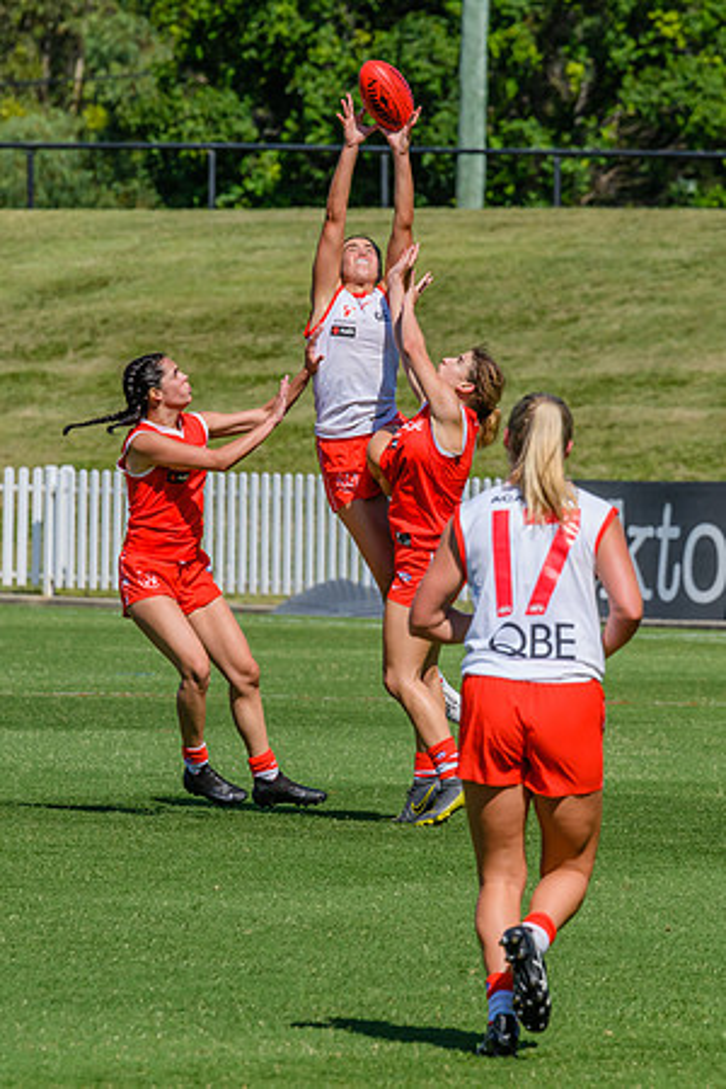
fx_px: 13711
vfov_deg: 4.5
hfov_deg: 3.0
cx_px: 311
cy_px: 525
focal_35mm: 453
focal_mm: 280
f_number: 9
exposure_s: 1/2000
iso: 800
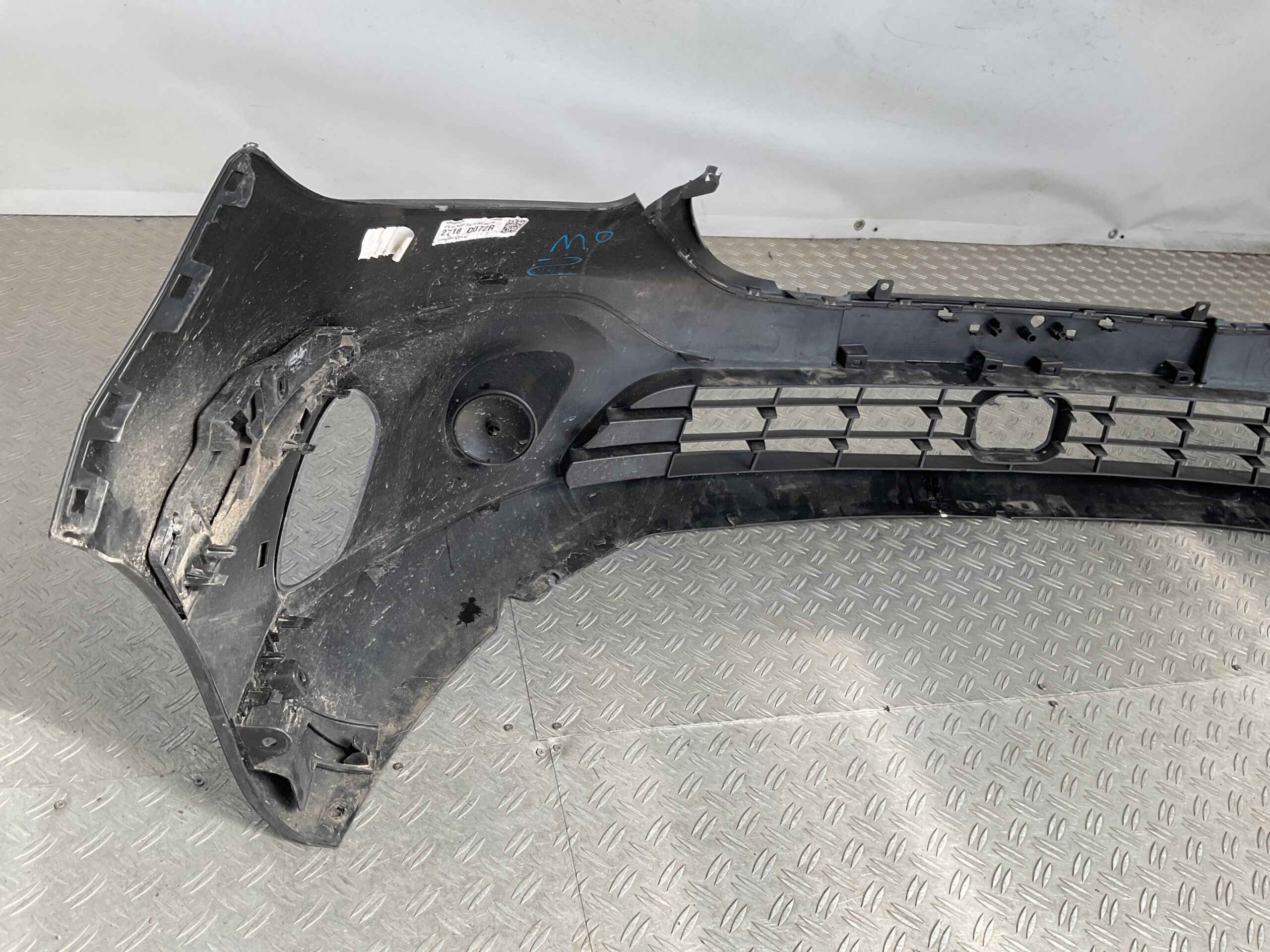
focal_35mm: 29
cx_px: 635
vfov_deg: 48.2
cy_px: 476
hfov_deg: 61.7
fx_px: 1064
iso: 16
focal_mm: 3
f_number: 1.8
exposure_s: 1/204
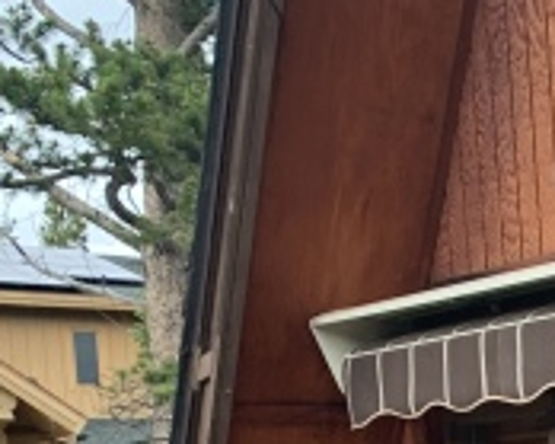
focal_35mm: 117
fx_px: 1921
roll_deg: +2.0
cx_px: 1069
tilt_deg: -7.6
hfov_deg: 14.1
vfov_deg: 12.1
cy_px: 789
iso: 40
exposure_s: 1/121
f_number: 1.8
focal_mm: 4.25
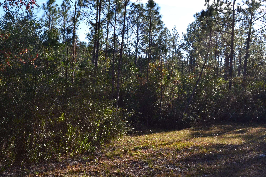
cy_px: 79
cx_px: 135
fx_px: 303
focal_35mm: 41
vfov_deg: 32.6
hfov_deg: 47.4
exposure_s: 1/200
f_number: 10
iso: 400
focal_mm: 24
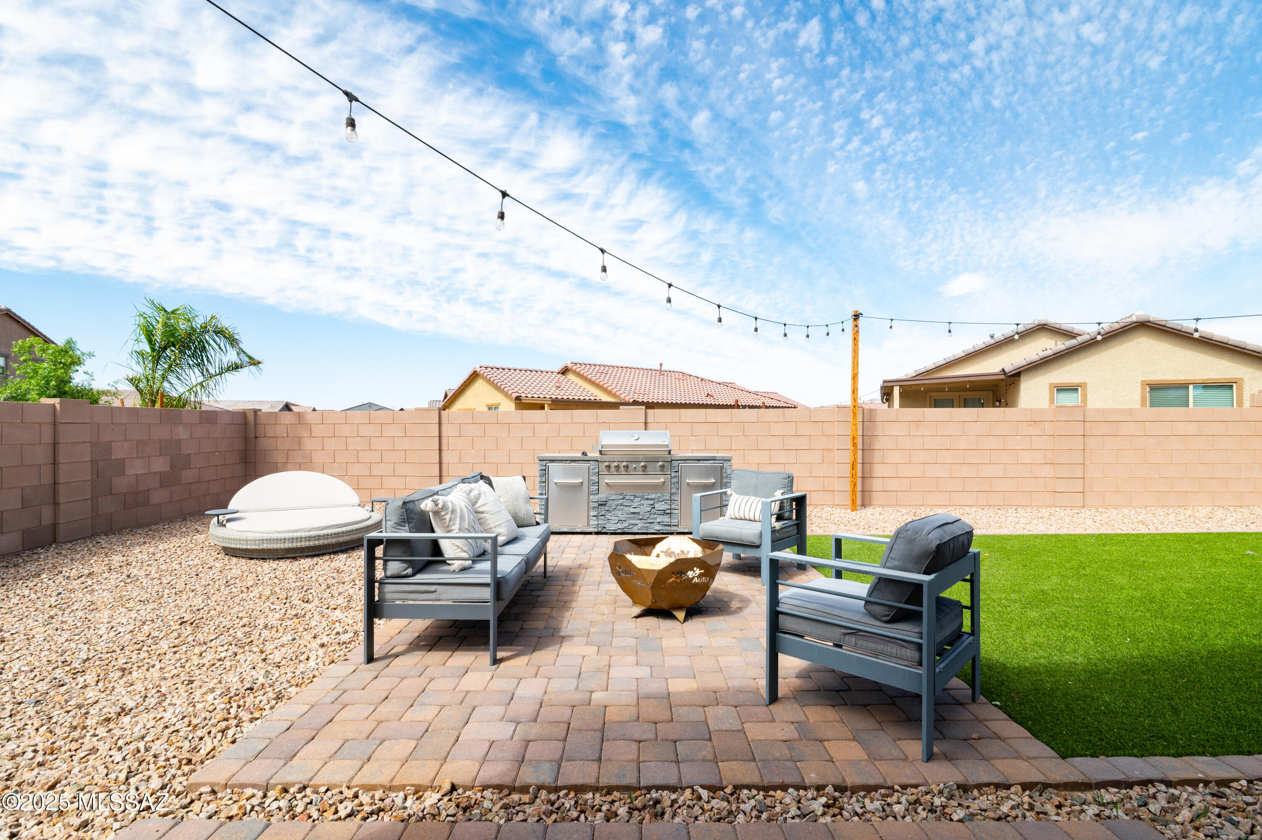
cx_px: 631
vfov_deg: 73.7
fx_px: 561
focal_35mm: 16
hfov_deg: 96.8
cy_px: 420
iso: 100
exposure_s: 1/30
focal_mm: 16
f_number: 18
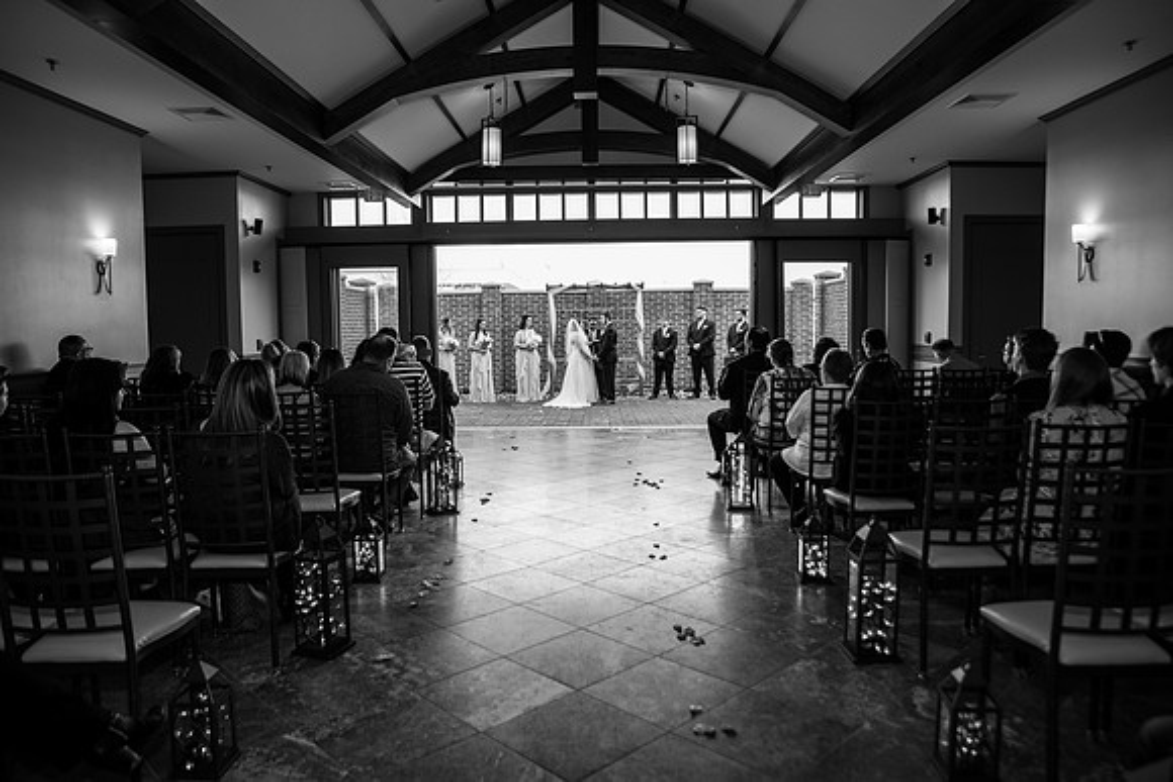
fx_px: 782
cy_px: 391
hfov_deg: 73.7
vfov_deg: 53.2
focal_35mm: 24
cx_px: 586
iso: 250
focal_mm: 24
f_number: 3.5
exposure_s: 1/200
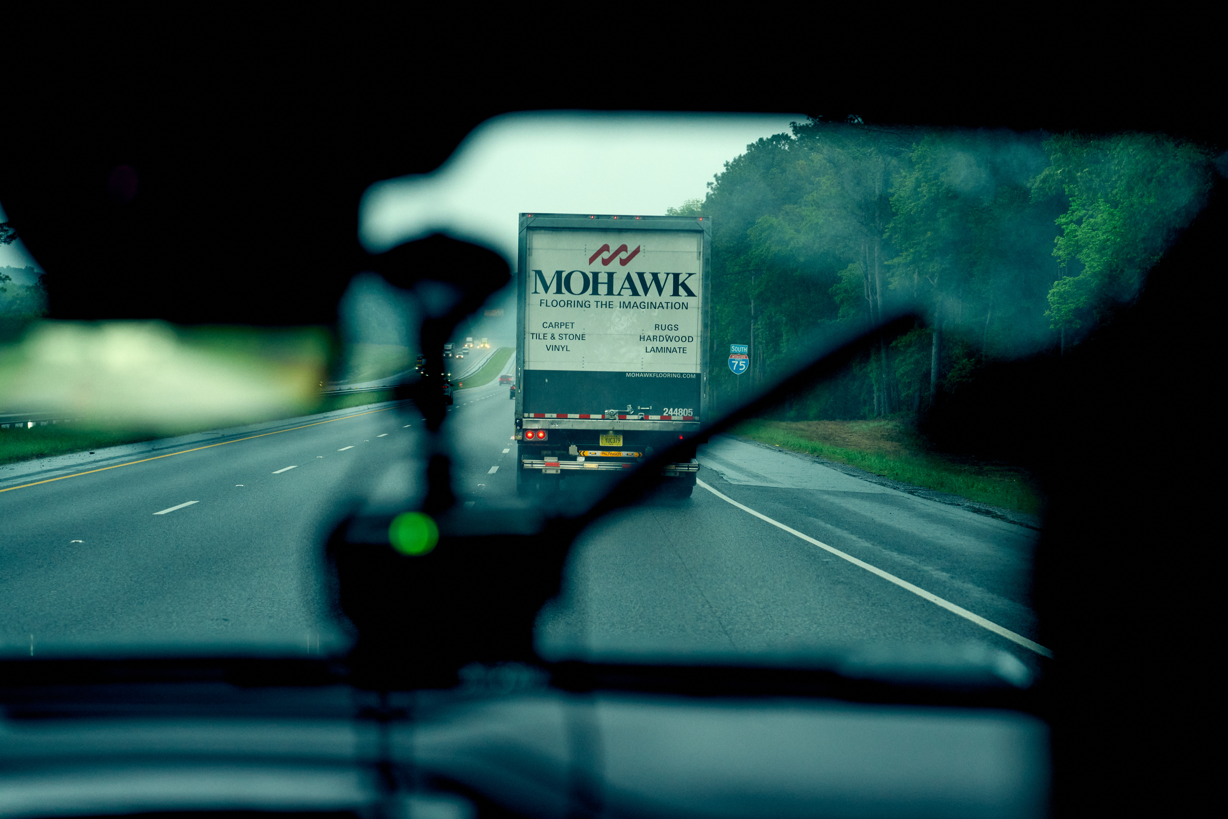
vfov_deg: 19.5
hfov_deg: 28.8
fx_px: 2388
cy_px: 410
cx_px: 614
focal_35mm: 70
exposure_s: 1/500
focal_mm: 70
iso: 800
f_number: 2.8
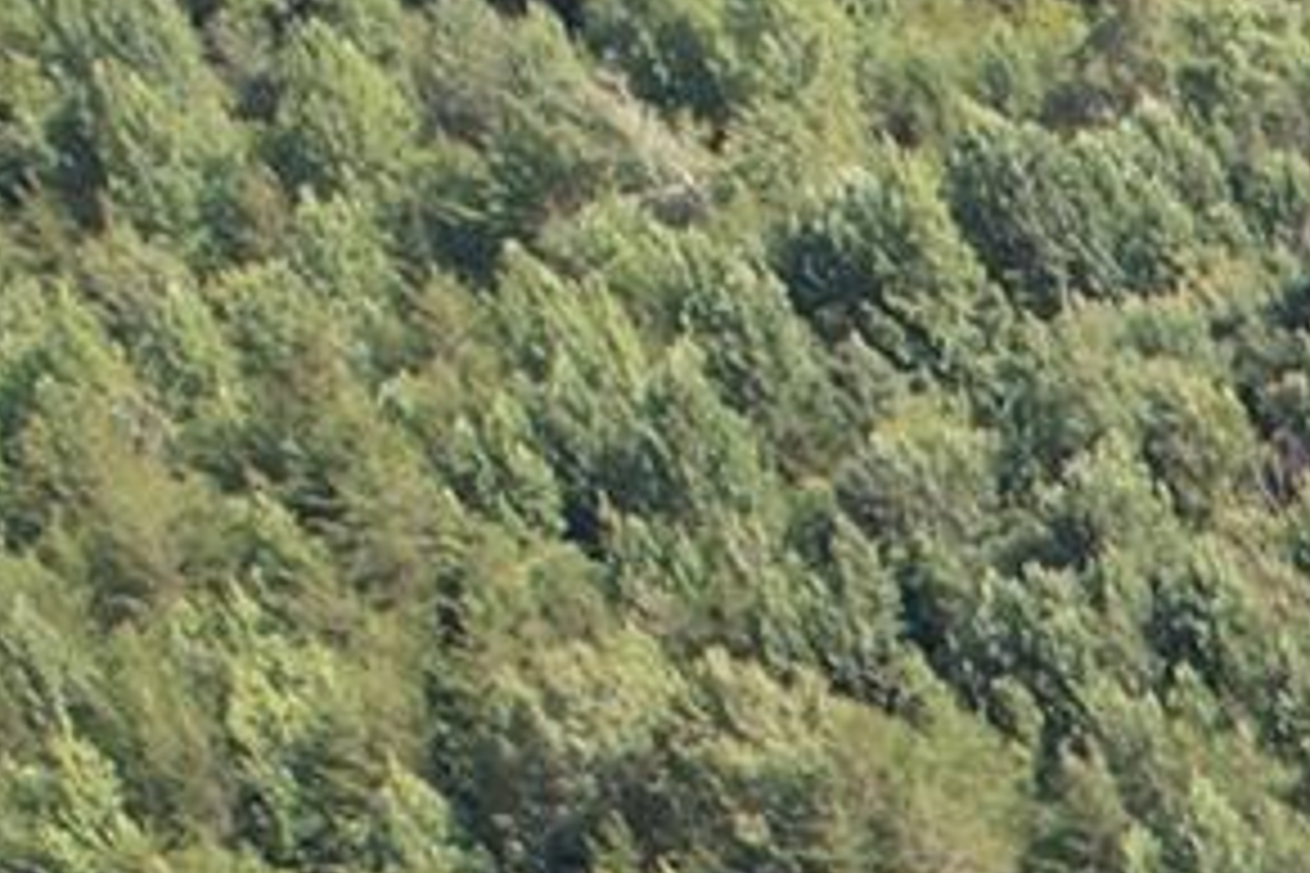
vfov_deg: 7.4
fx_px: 5640
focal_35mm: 155
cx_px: 3426
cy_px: 2986
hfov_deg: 10.7
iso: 100
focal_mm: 8.38
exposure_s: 1/500
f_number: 2.8
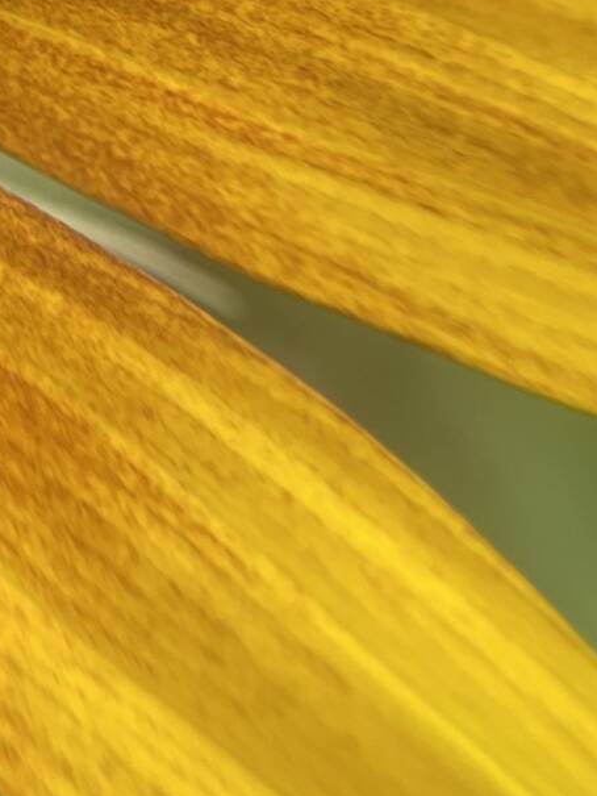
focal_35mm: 84
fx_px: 1931
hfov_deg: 15.9
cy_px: -293
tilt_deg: -17.5
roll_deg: +4.7
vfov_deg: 20.8
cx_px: -330
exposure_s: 1/392
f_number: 1.6
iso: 32
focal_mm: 4.2
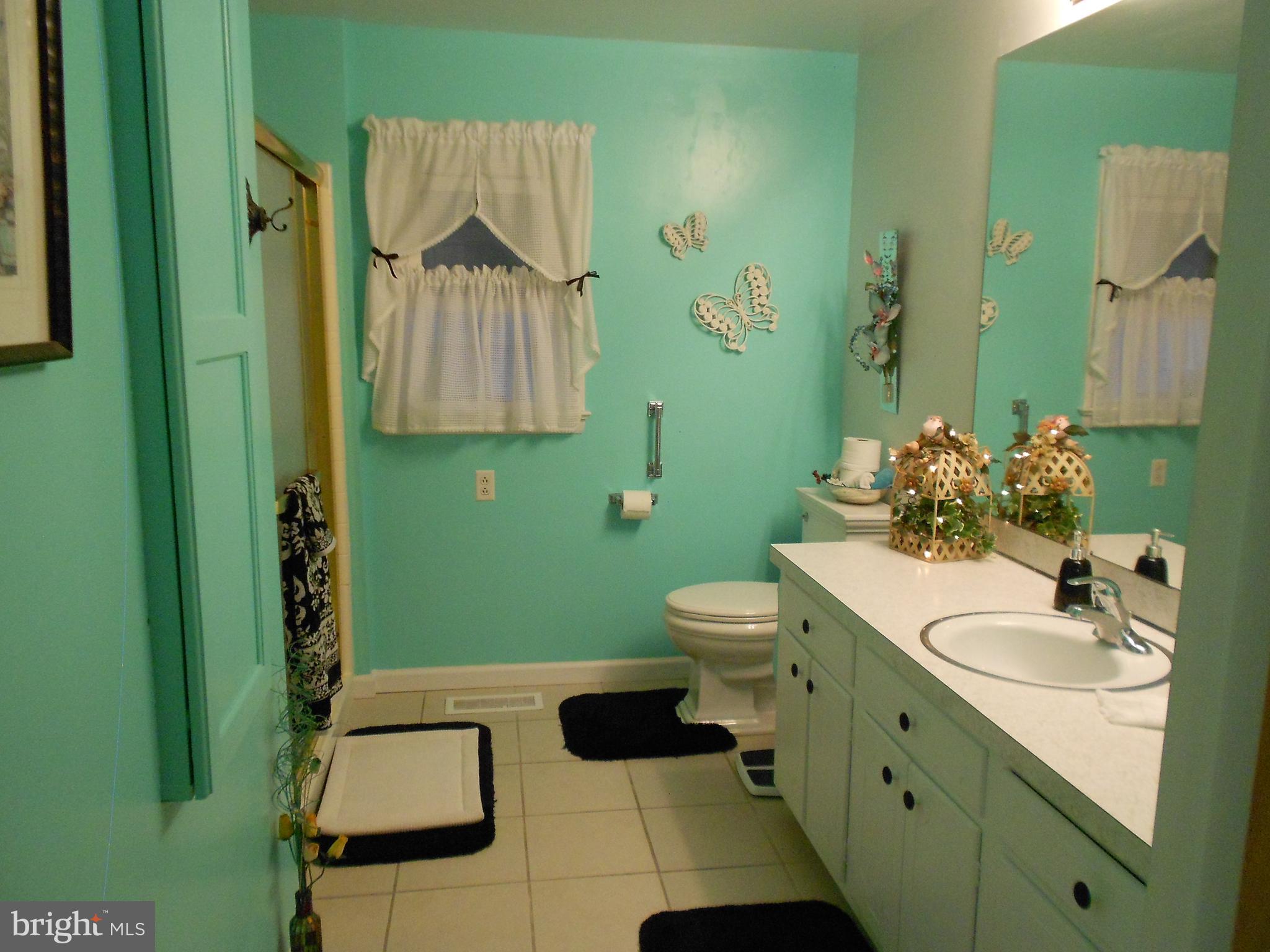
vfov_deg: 53.1
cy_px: 476
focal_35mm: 26
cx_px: 635
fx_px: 954
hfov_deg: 67.3
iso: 400
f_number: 3.2
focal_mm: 4.6
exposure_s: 1/80
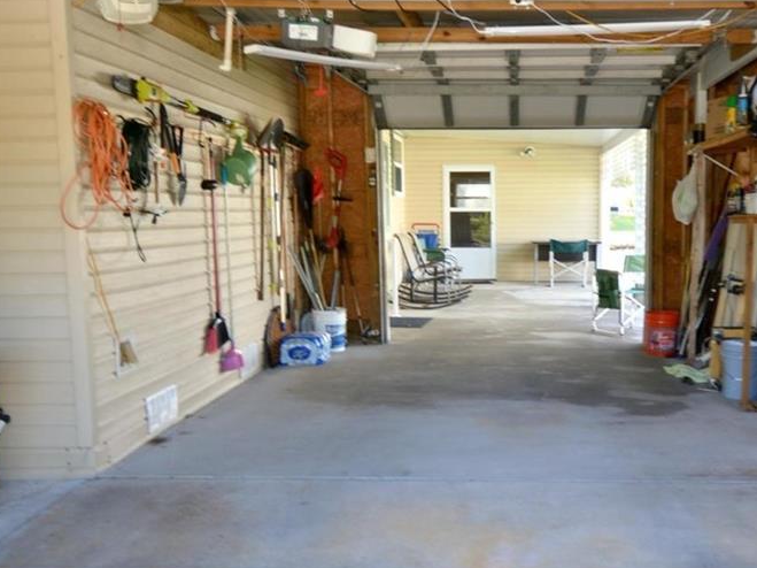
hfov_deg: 51.6
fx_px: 765
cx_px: 507
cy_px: 312
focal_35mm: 35
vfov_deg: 40.6
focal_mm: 10
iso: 100
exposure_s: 1/40
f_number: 4.5
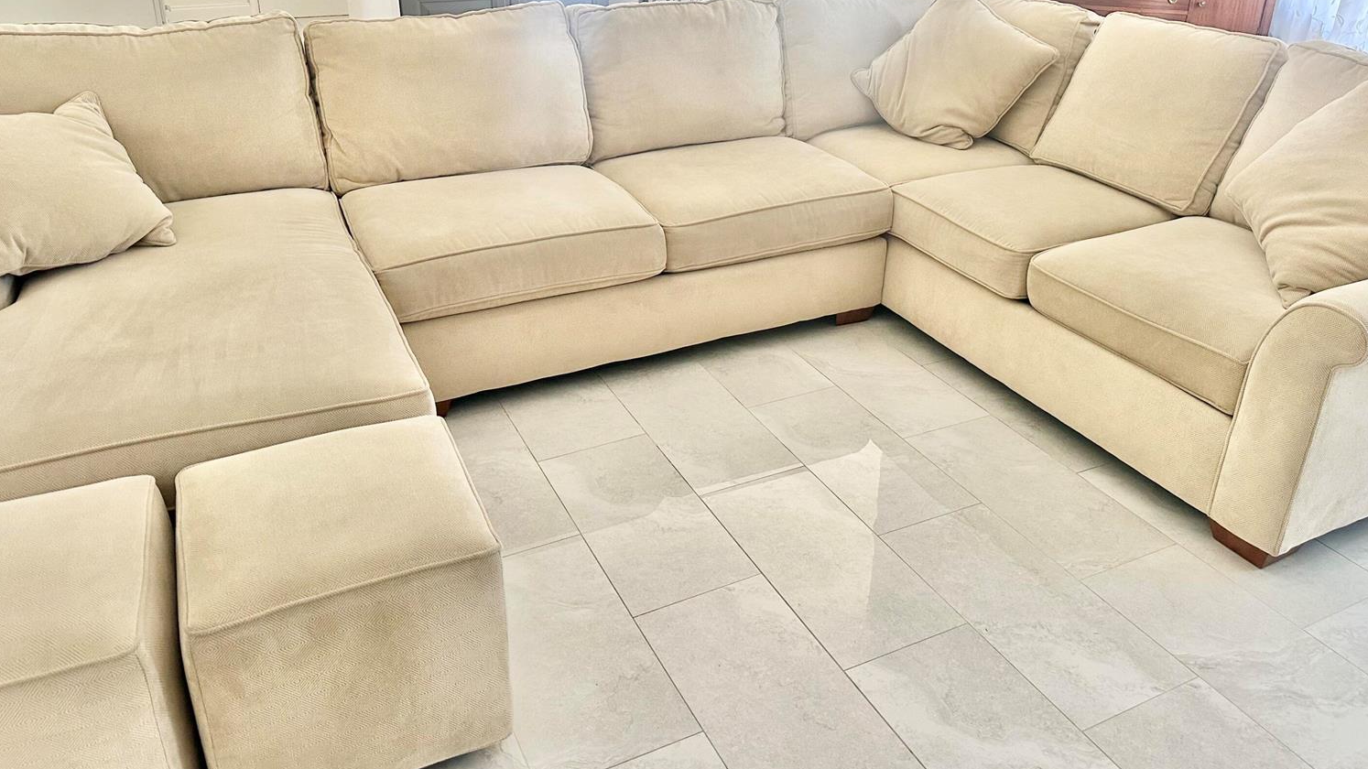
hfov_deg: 67.9
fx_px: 1016
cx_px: 697
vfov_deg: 40.9
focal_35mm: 28
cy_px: 248
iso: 250
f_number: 1.78
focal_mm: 6.86
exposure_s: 1/114
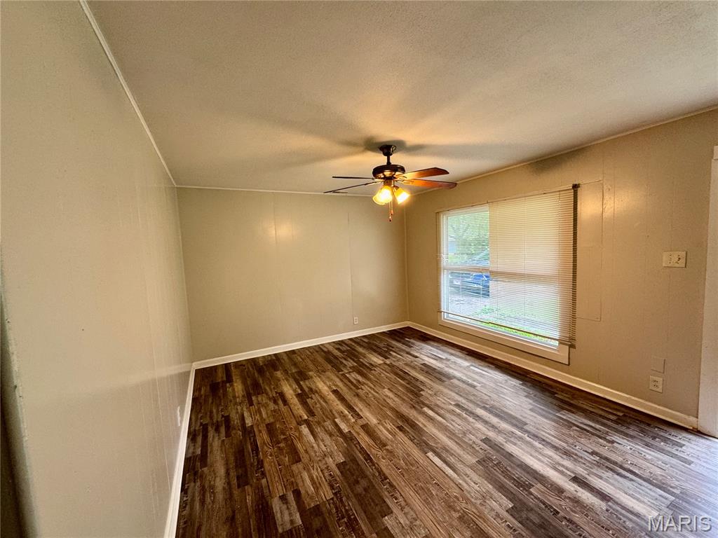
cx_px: 359
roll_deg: +2.0
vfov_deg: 85.7
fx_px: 290
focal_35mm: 14
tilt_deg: -4.8
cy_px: 269
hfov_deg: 102.1
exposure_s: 1/99
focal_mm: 2.22
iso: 125
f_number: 2.2
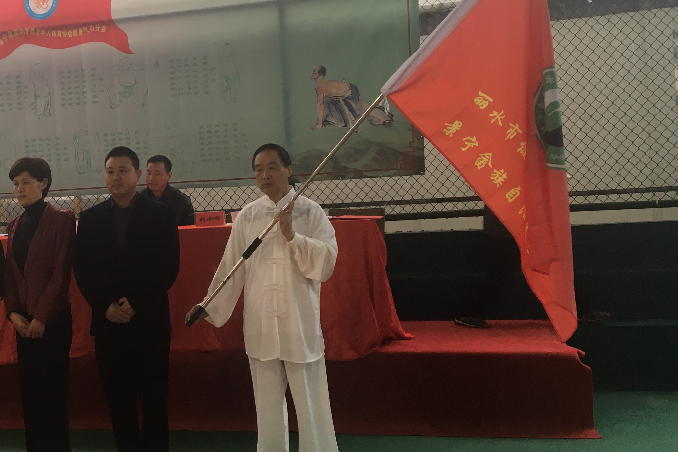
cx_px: 132
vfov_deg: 27.5
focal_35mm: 49
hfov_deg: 38.8
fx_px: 923
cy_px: 203
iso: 25
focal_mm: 4.15
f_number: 2.2
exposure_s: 1/33
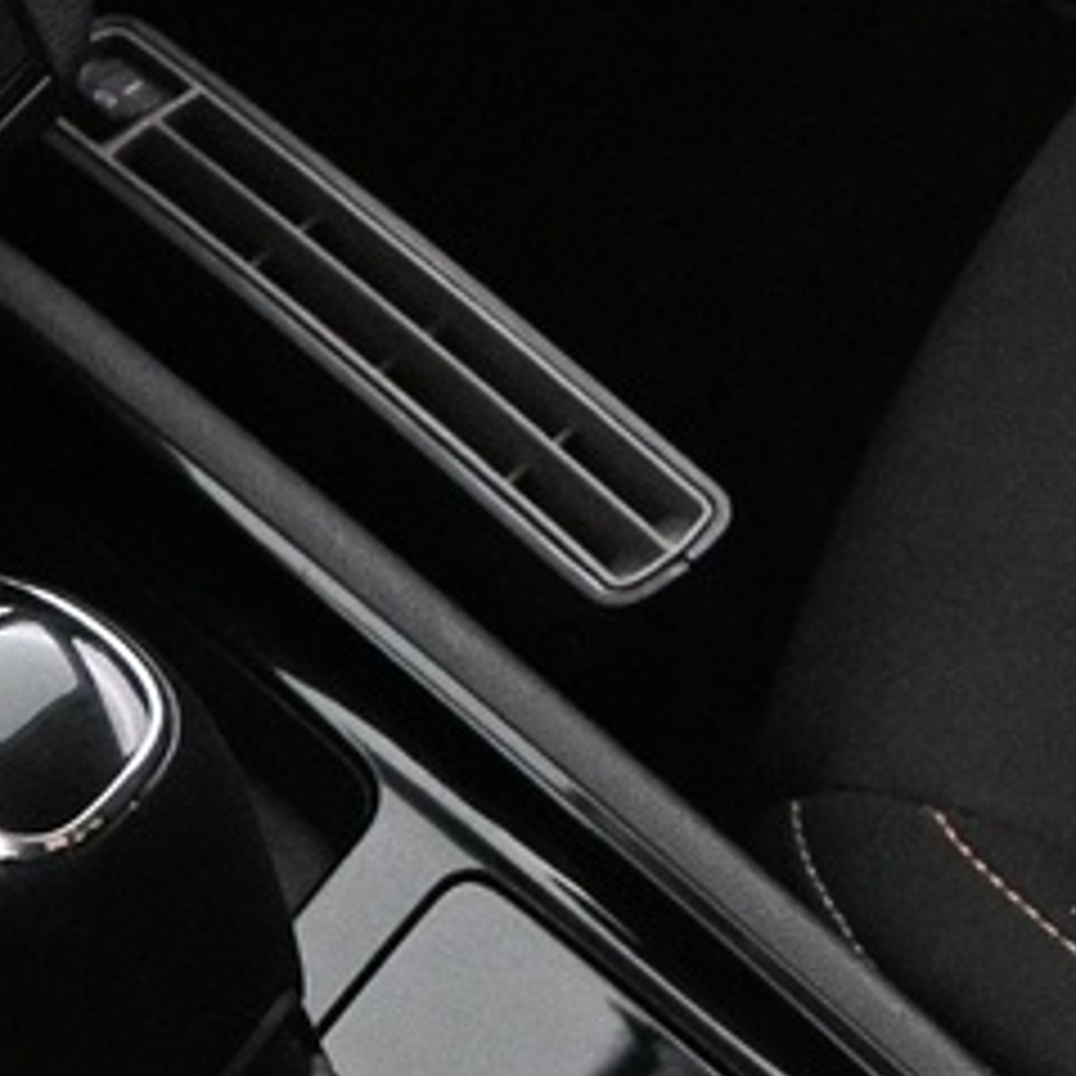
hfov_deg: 12.5
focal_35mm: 138
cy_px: -365
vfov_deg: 12.2
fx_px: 4853
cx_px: 1139
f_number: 3.5
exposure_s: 1/60
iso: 5600
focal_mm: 16
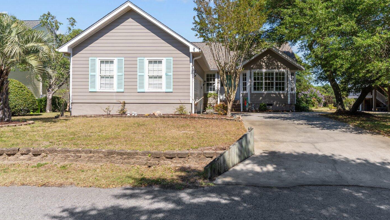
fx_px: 269
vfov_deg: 44.3
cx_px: 220
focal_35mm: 26
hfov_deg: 71.6
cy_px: 102
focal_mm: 17
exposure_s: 1/320
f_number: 8
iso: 100
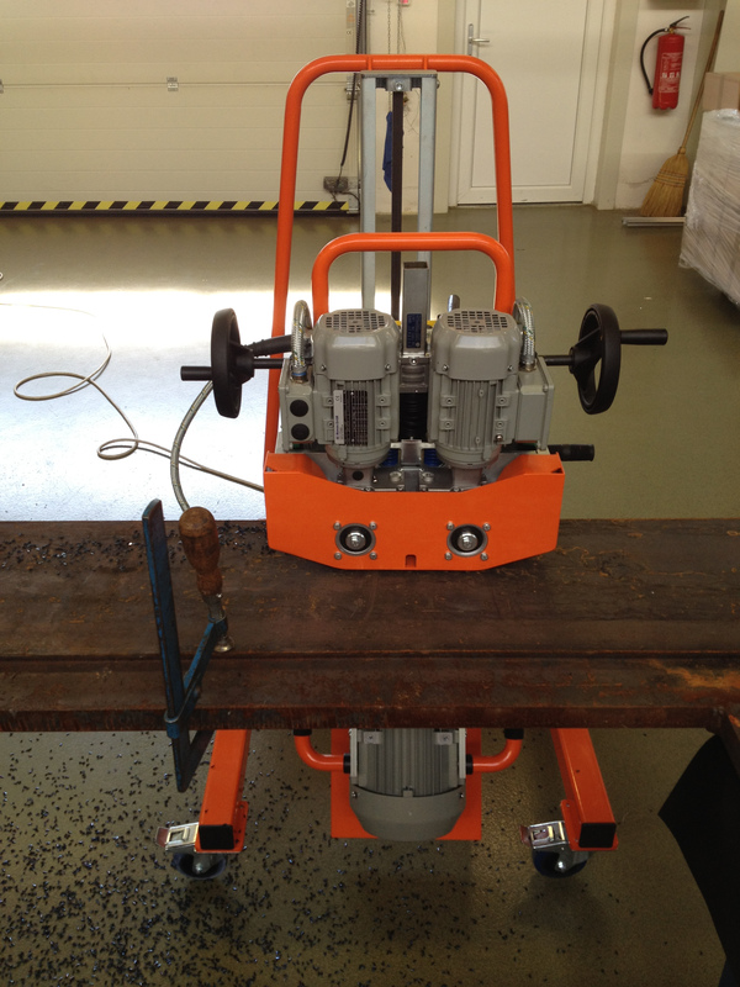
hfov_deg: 40.7
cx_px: 370
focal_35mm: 35
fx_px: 998
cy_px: 494
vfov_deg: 52.6
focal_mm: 4.28
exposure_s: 1/60
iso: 64
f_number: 2.4
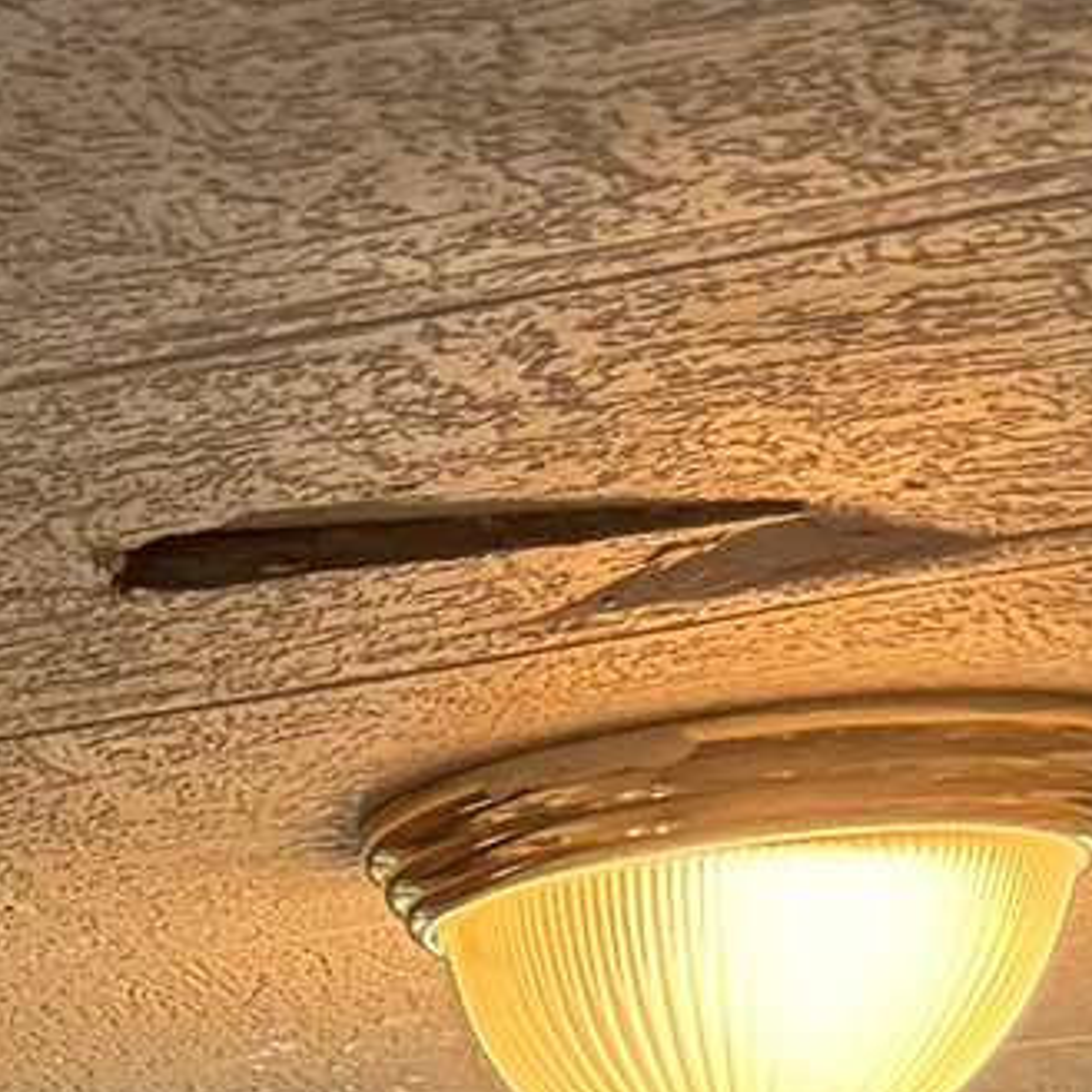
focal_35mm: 198
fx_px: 7067
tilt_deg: -8.8
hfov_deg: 7.7
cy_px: 3555
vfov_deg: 7.5
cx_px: -2217
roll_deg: +1.0
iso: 400
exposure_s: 1/120
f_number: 1.78
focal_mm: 6.76
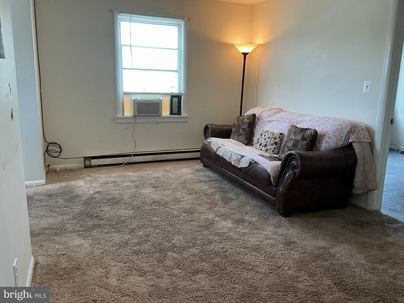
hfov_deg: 61.7
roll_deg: -0.9
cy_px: 152
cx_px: 202
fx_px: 338
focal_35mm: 29
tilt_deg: -12.2
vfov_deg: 48.2
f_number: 1.8
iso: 80
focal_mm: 3
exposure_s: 1/60
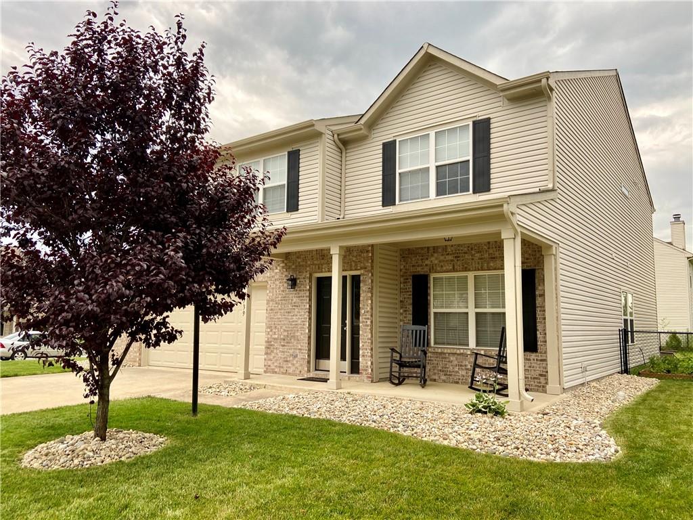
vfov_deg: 53.1
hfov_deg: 67.3
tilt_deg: +5.3
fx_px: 521
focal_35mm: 26
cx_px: 346
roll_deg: -0.5
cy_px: 260
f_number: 1.8
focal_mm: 4.25
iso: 50
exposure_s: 1/122
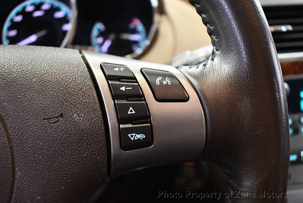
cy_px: 102
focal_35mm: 36
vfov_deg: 36.9
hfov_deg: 53.1
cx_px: 152
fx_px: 303
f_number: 3.5
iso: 4500
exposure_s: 1/60
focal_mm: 18
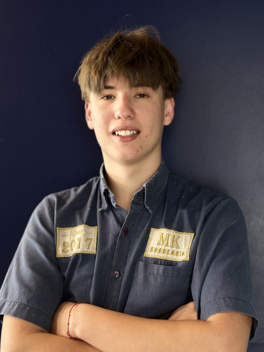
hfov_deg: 30.3
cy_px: 176
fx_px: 488
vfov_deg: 39.7
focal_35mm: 48
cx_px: 132
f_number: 1.78
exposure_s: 1/60
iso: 160
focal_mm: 6.86
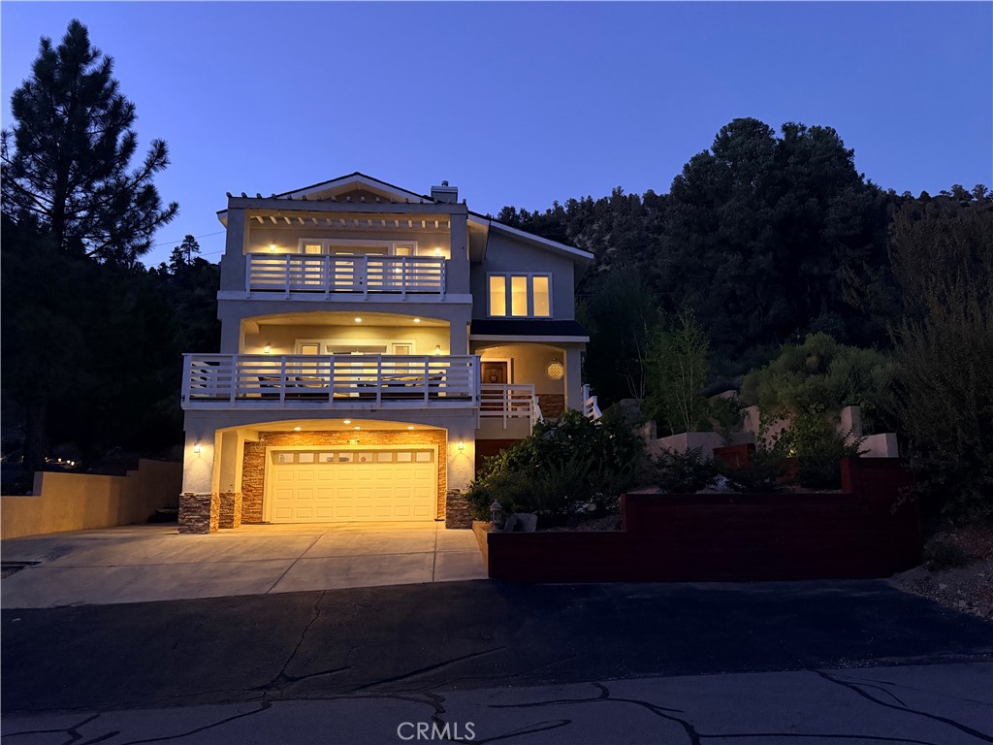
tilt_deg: +9.4
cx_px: 496
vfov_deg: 56.8
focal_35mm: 24
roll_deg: +0.3
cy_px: 372
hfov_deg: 71.6
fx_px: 688
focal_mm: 6.76
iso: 640
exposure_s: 1/60
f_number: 1.78
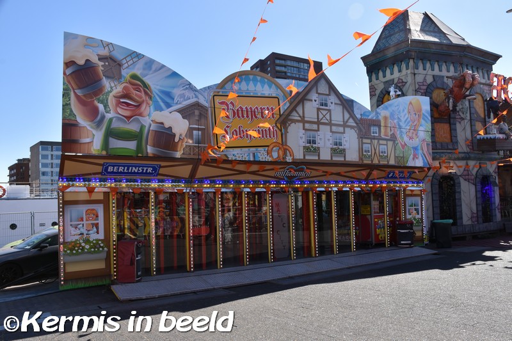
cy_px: 170
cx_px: 256
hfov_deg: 61.9
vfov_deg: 43.6
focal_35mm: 30
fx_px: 427
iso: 320
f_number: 8
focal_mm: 20
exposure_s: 1/500
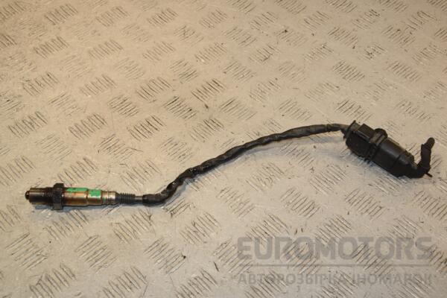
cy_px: 149
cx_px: 224
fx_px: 652
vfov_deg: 25.8
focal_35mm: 52
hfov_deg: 37.9
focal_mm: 35
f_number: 9
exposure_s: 1/200
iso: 800
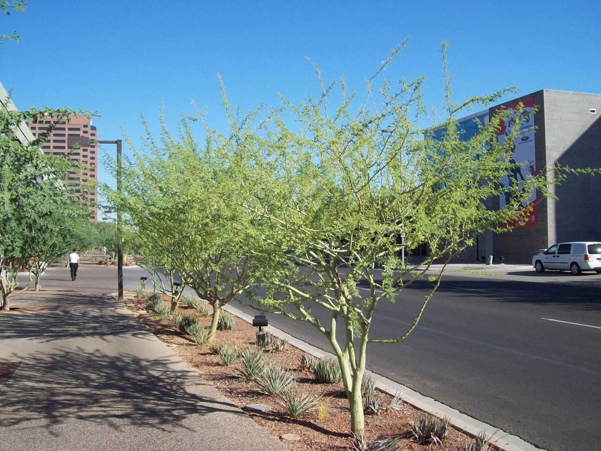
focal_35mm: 36
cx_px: 300
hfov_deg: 51.4
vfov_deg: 39.7
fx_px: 625
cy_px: 226
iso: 80
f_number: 4.8
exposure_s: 1/429
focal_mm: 6
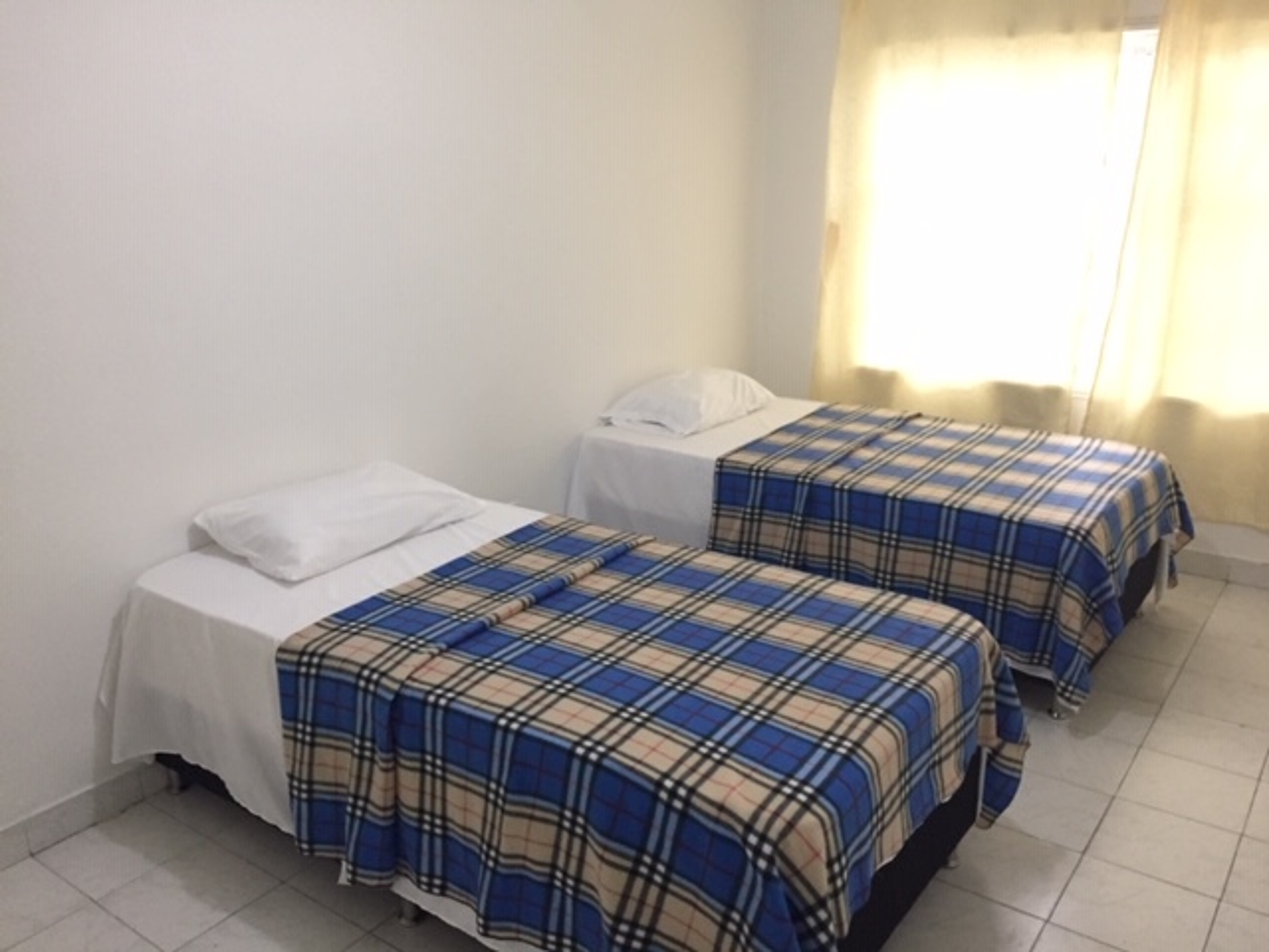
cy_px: 476
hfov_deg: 61.7
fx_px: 1063
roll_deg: +0.8
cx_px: 634
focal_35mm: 29
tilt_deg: -17.1
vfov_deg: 48.2
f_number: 2.2
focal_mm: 4.15
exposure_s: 1/15
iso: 250
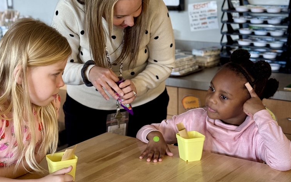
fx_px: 547
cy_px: 92
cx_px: 145
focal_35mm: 69
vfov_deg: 18.9
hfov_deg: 29.8
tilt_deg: -11.3
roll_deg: +0.9
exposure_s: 1/60
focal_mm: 6.76
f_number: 1.78
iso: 250
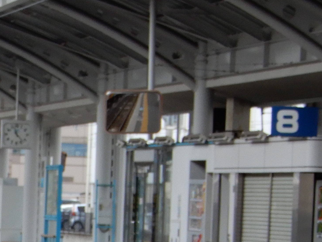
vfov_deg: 4.4
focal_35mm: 336
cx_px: -139
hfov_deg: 5.8
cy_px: 325
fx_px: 3125
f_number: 5
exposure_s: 1/60
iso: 125
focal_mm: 16.9
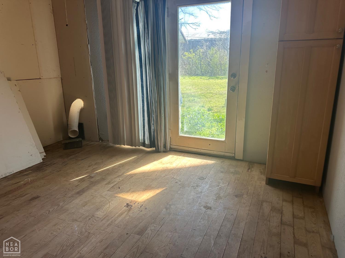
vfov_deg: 56.8
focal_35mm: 24
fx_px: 239
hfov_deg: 71.6
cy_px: 129
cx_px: 172
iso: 80
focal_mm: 6.86
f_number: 1.78
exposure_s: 1/288
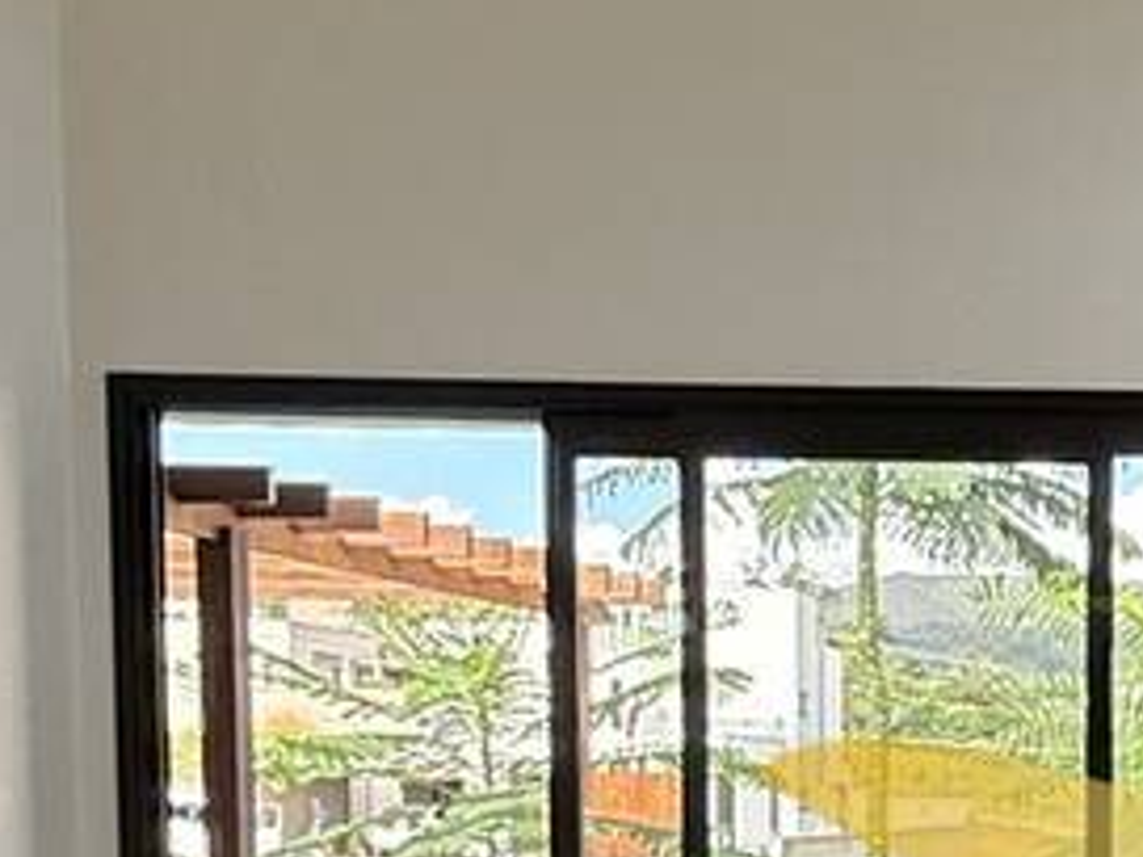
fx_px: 2443
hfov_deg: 24.2
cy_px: 1017
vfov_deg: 18.9
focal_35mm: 74
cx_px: 1324
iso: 64
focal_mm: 2.22
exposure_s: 1/210
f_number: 2.2
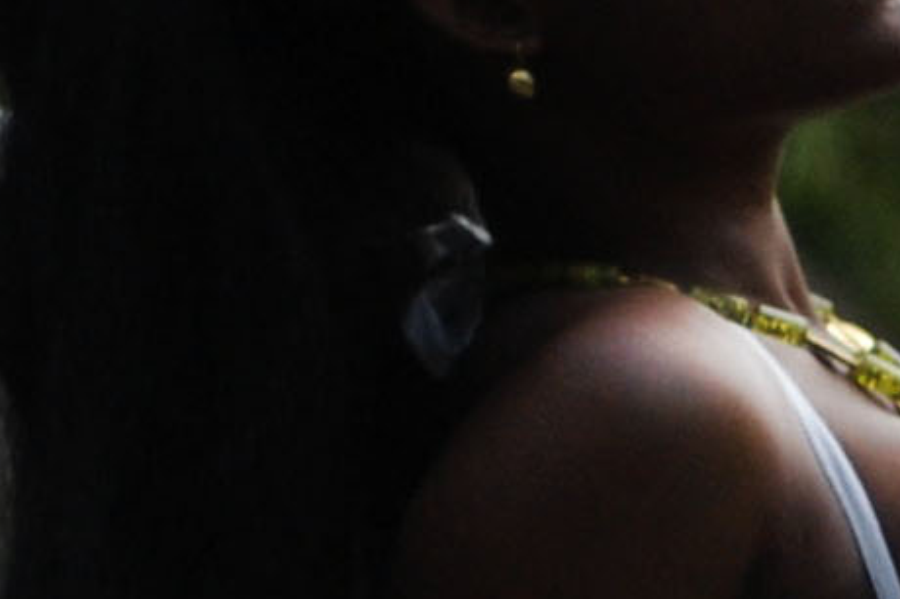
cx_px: 2379
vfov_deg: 2.8
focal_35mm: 490
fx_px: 12241
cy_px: 1065
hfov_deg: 4.1
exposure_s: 1/4000
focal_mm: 50
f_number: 2.5
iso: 640
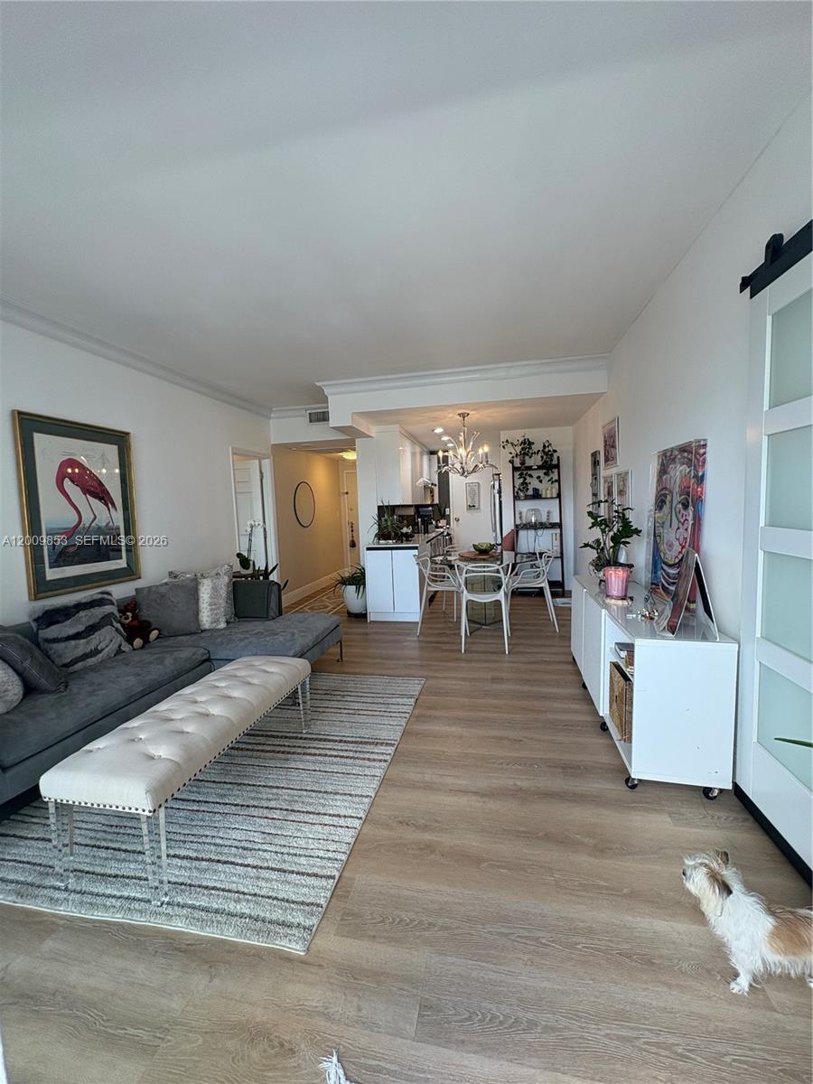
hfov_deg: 85.7
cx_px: 406
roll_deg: +1.6
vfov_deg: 102.1
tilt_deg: -4.2
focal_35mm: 14
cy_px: 542
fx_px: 438
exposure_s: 1/131
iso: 100
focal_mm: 2.22
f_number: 2.2
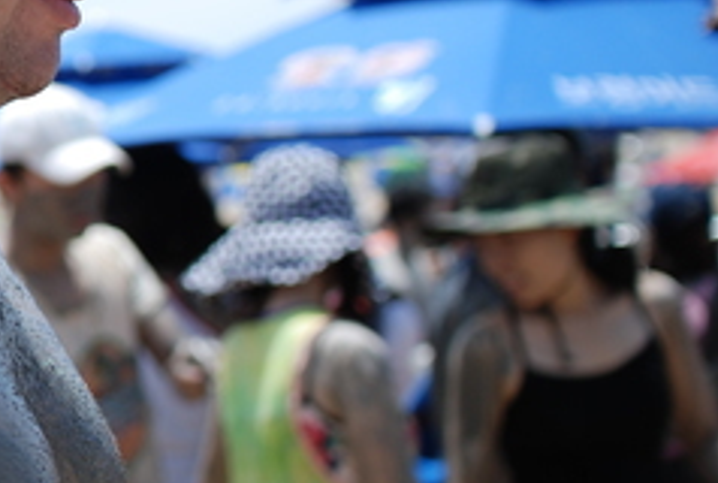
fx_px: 2639
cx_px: -309
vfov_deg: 10.4
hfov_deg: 14.6
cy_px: 172
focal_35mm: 132
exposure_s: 1/1600
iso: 100
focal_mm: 30
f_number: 2.8
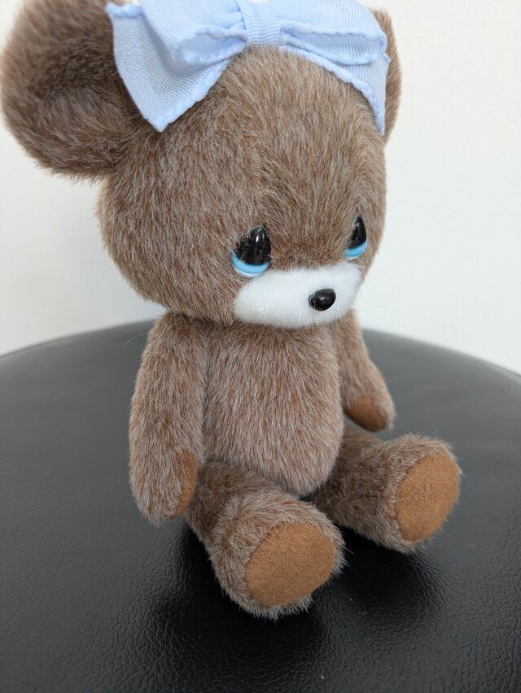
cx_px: 260
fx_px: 501
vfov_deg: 69.4
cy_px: 346
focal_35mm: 25
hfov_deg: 54.9
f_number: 1.89
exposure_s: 1/120
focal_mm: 5.43
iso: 382
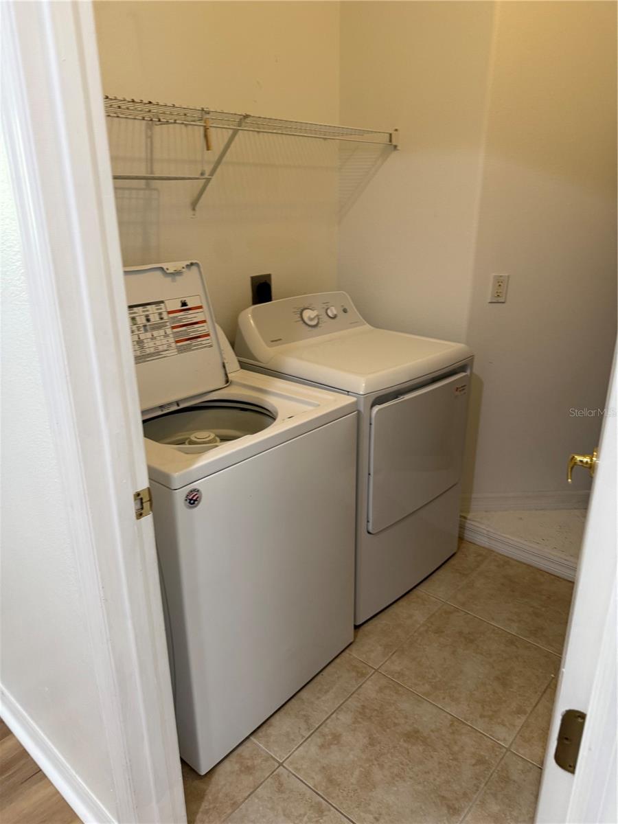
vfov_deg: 71.6
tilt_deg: -17.5
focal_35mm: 24
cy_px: 412
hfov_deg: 56.8
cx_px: 309
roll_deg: +0.9
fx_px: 571
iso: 160
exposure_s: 1/60
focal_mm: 6.76
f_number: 1.78
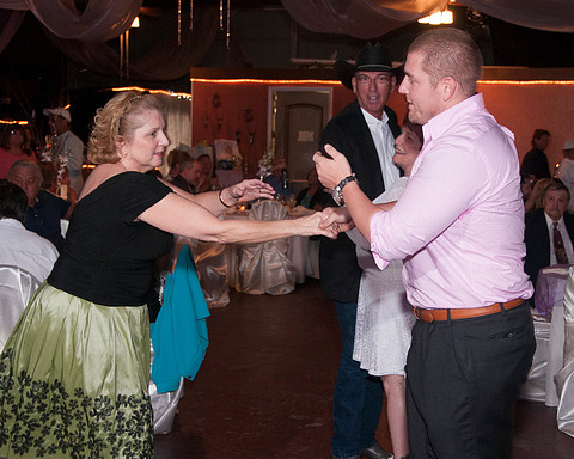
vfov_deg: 26.2
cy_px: 231
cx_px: 350
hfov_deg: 32.4
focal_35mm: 58
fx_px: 985
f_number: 5.6
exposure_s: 1/30
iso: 400
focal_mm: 32
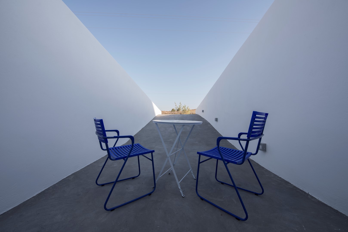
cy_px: 116
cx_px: 174
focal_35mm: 14
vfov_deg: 81.3
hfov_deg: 104.2
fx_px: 135
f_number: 8
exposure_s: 1/80
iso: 64
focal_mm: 14
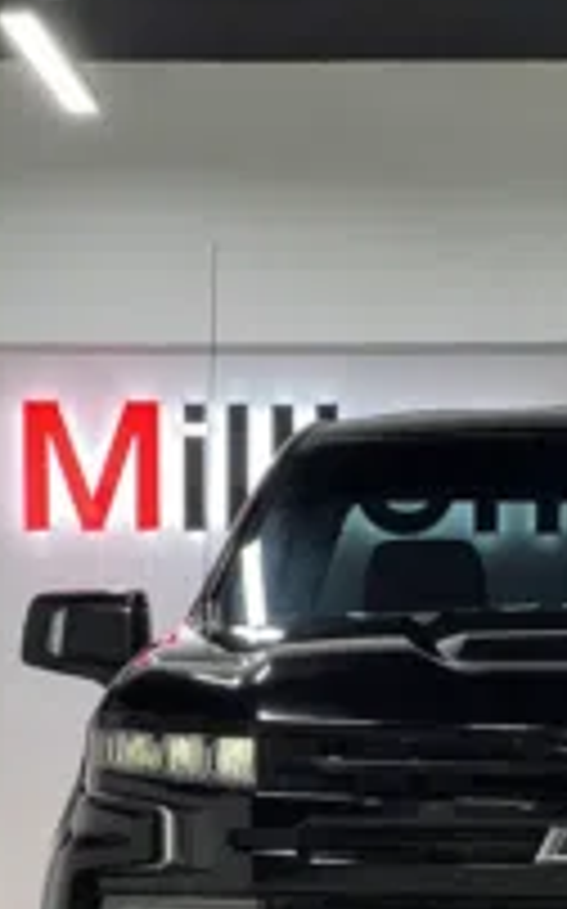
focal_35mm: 162
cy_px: 828
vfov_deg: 12.8
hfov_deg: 8.0
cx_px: 626
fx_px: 4011
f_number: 2.8
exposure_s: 1/50
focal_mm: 9
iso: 500
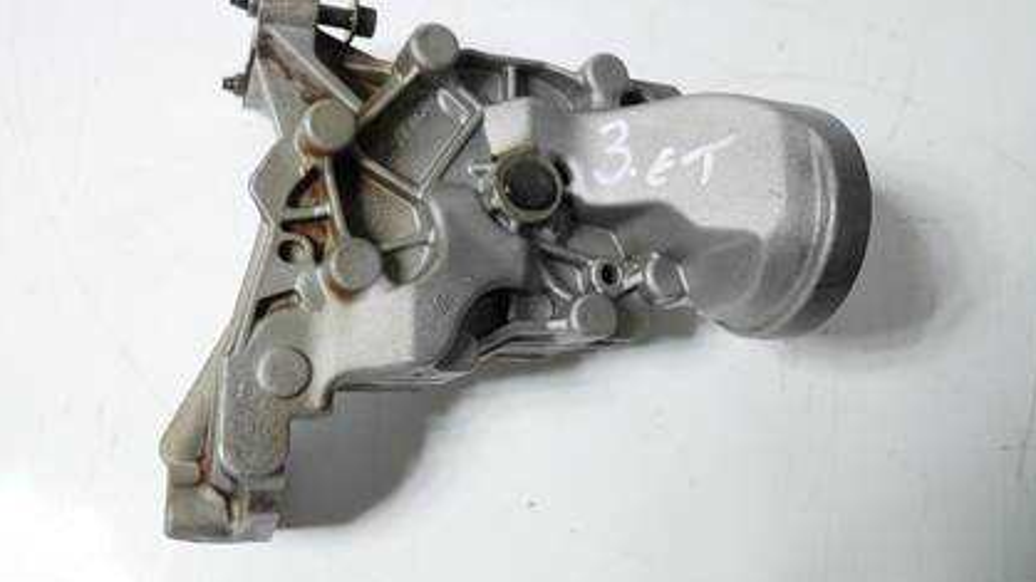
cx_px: 471
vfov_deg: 38.9
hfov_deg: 64.2
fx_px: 824
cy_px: 285
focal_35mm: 30
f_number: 3.5
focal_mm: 12
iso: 200
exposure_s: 1/80
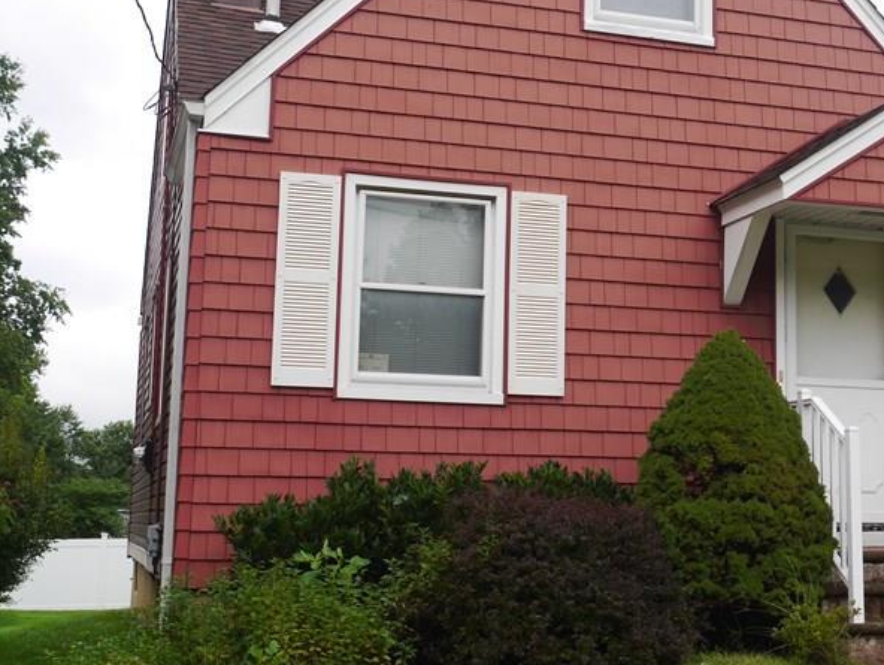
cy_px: 270
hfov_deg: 25.3
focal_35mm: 76
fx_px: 1942
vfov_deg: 19.4
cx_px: 667
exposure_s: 1/200
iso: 160
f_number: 7.1
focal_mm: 22
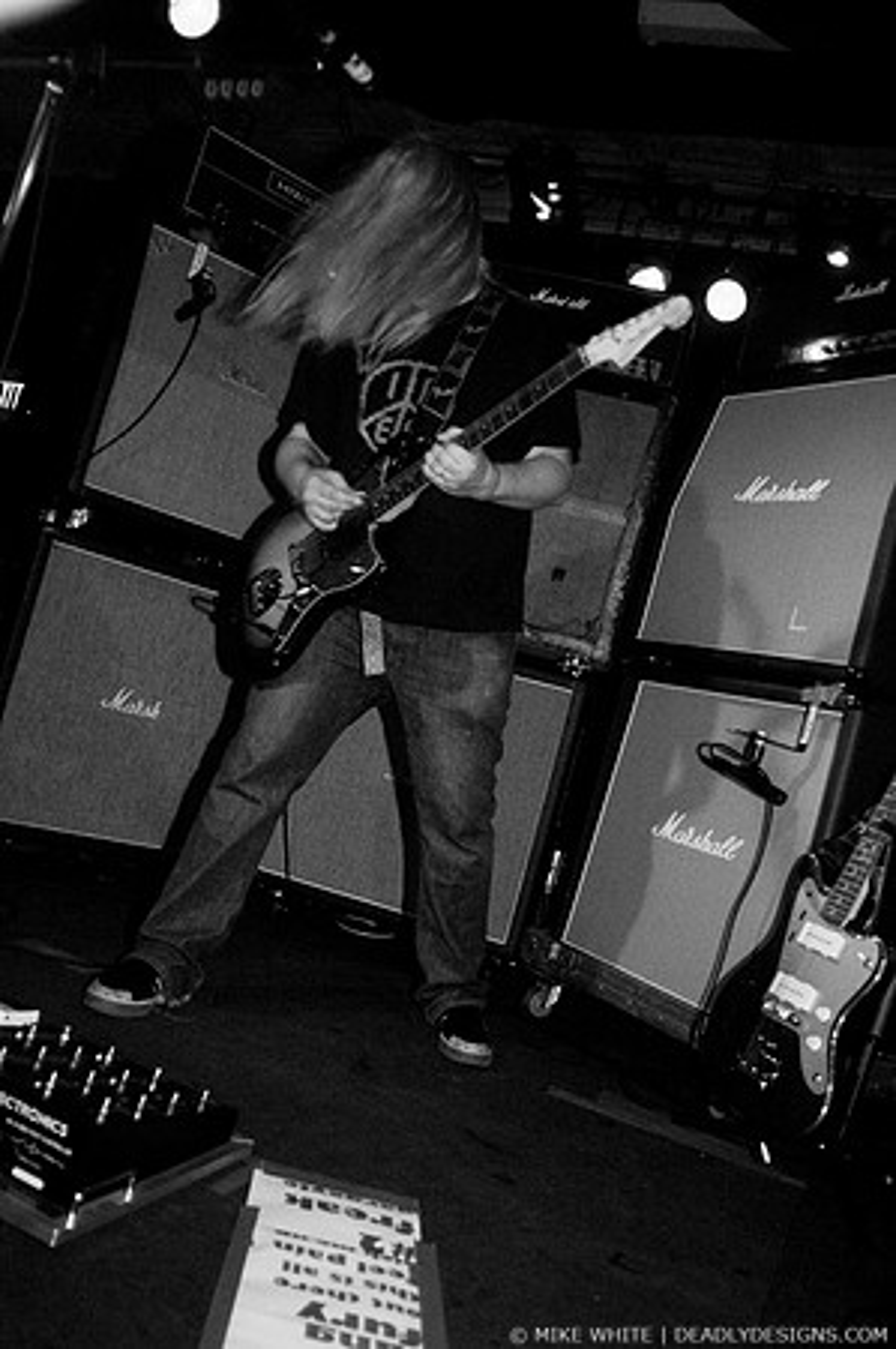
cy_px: 674
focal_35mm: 30
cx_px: 448
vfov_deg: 62.0
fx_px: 1123
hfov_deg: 43.5
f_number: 2.8
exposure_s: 1/40
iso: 800
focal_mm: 20
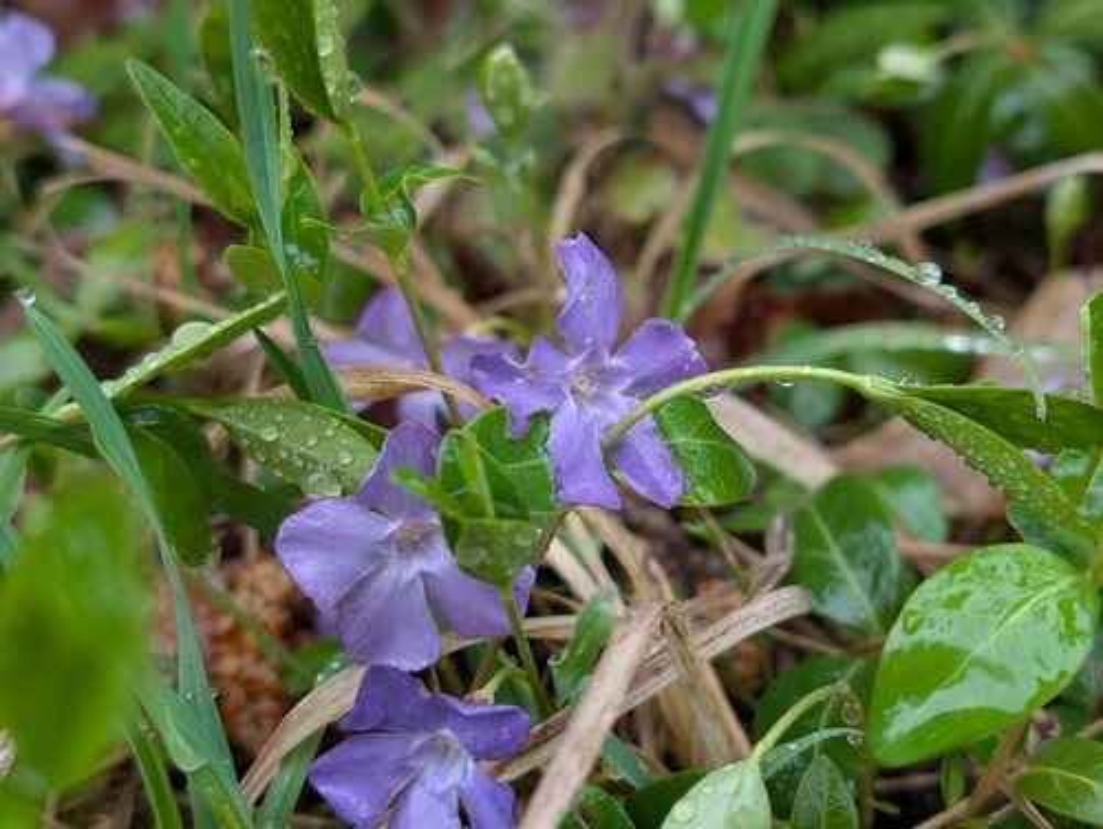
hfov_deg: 38.9
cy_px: 414
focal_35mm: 49
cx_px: 552
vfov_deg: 29.7
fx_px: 1563
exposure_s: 1/147
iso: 48
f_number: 1.68
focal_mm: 6.9
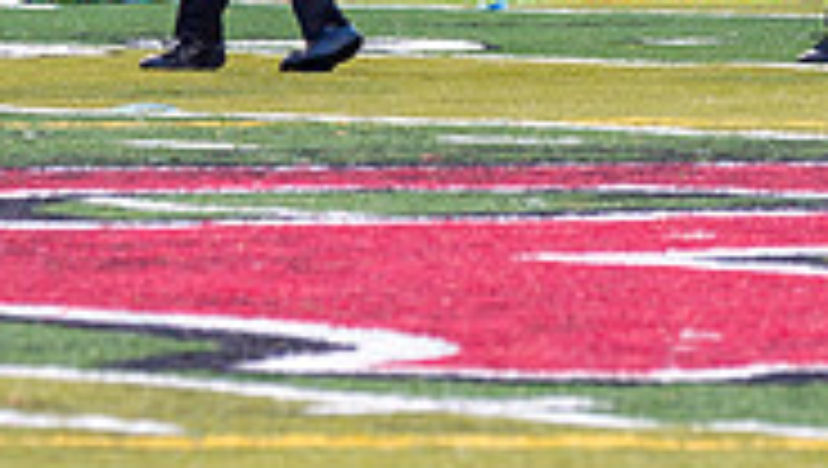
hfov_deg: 2.8
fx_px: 17145
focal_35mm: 780
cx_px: 196
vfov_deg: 1.6
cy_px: -231
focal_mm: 170
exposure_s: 1/200
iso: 1250
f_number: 5
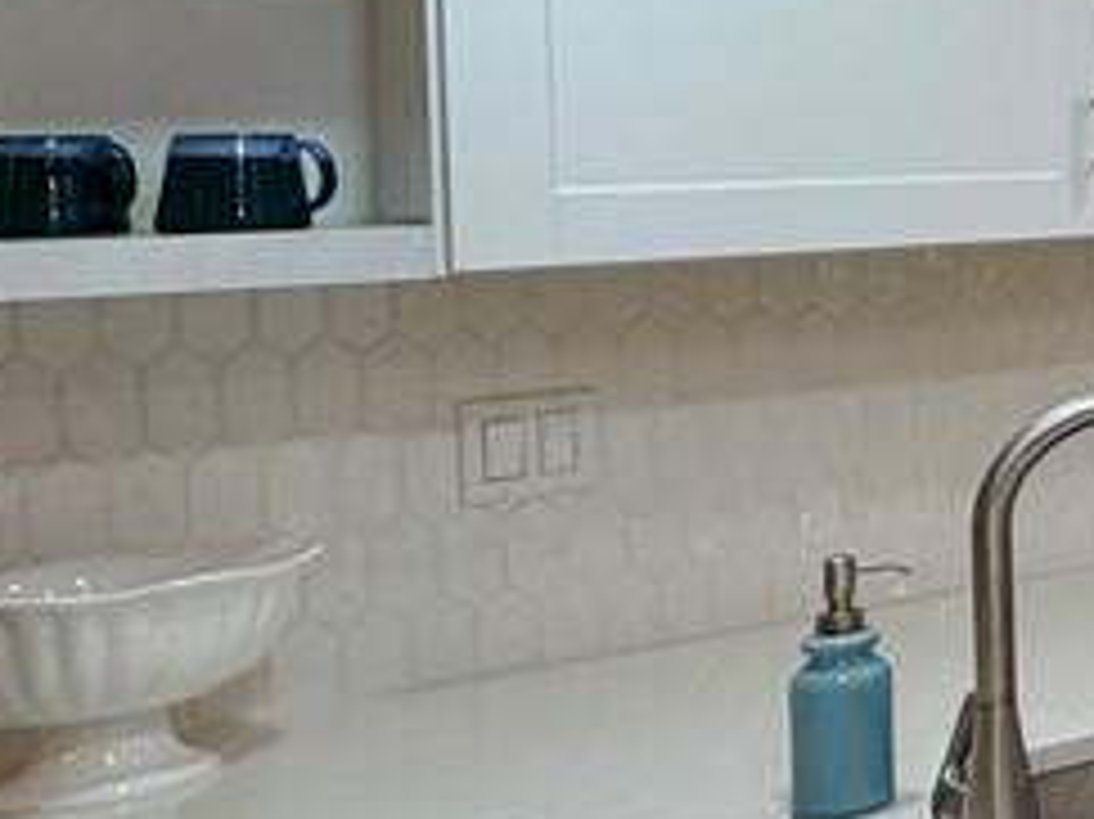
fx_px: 1864
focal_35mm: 59
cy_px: 153
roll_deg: +0.9
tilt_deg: -1.3
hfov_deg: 18.3
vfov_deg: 24.4
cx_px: 2274
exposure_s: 1/60
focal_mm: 2.22
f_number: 2.2
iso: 160
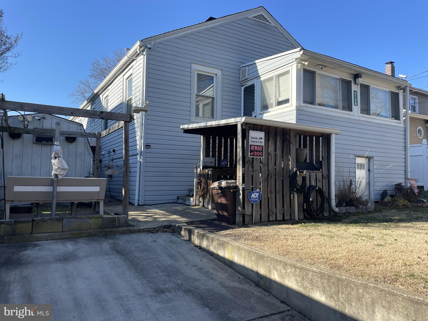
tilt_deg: +4.8
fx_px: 321
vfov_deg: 53.1
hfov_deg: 67.3
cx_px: 214
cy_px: 160
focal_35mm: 26
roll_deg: -1.4
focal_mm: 4.2
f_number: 1.6
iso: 32
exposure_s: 1/1401
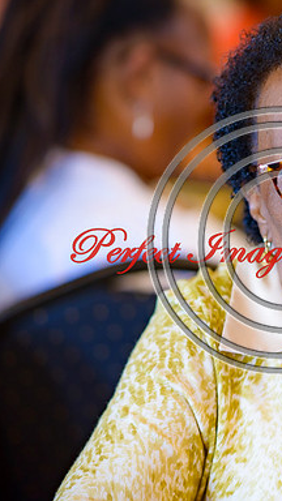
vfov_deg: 13.0
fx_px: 2207
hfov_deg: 7.3
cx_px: 281
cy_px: 250
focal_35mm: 166
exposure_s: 1/125
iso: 500
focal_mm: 105
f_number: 1.8
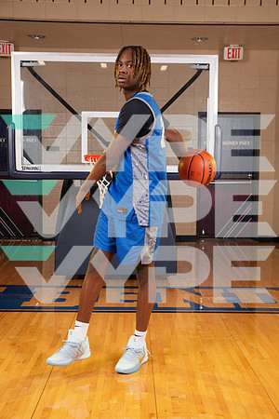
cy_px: 210
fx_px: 535
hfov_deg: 29.2
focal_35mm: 46
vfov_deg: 42.7
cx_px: 140
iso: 320
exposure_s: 1/320
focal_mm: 46
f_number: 7.1
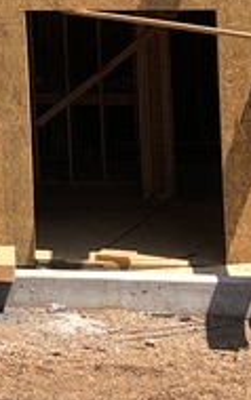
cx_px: -386
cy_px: -198
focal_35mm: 160
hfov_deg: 7.6
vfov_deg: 12.4
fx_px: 1749
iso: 20
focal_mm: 4
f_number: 1.8
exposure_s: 1/1230
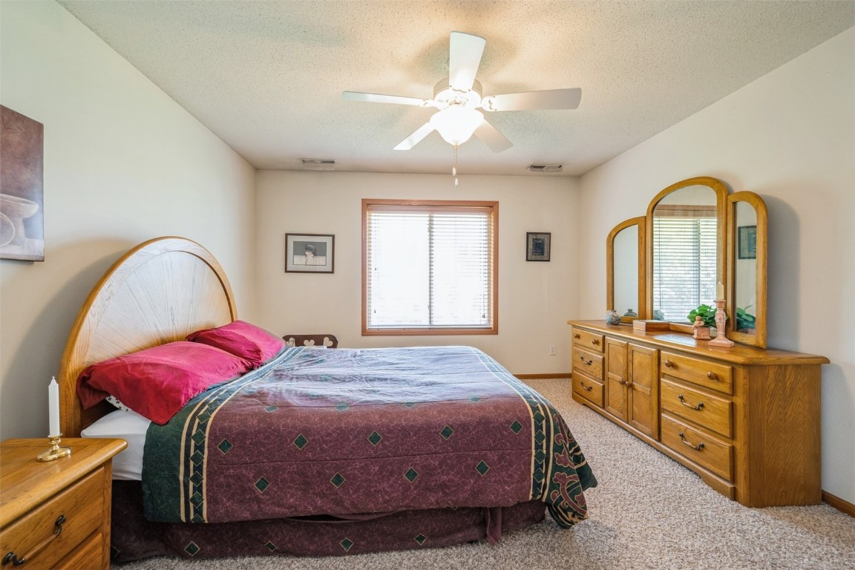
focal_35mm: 14
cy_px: 285
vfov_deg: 81.2
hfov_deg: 104.3
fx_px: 332
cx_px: 428
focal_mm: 14
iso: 200
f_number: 8
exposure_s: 1/4
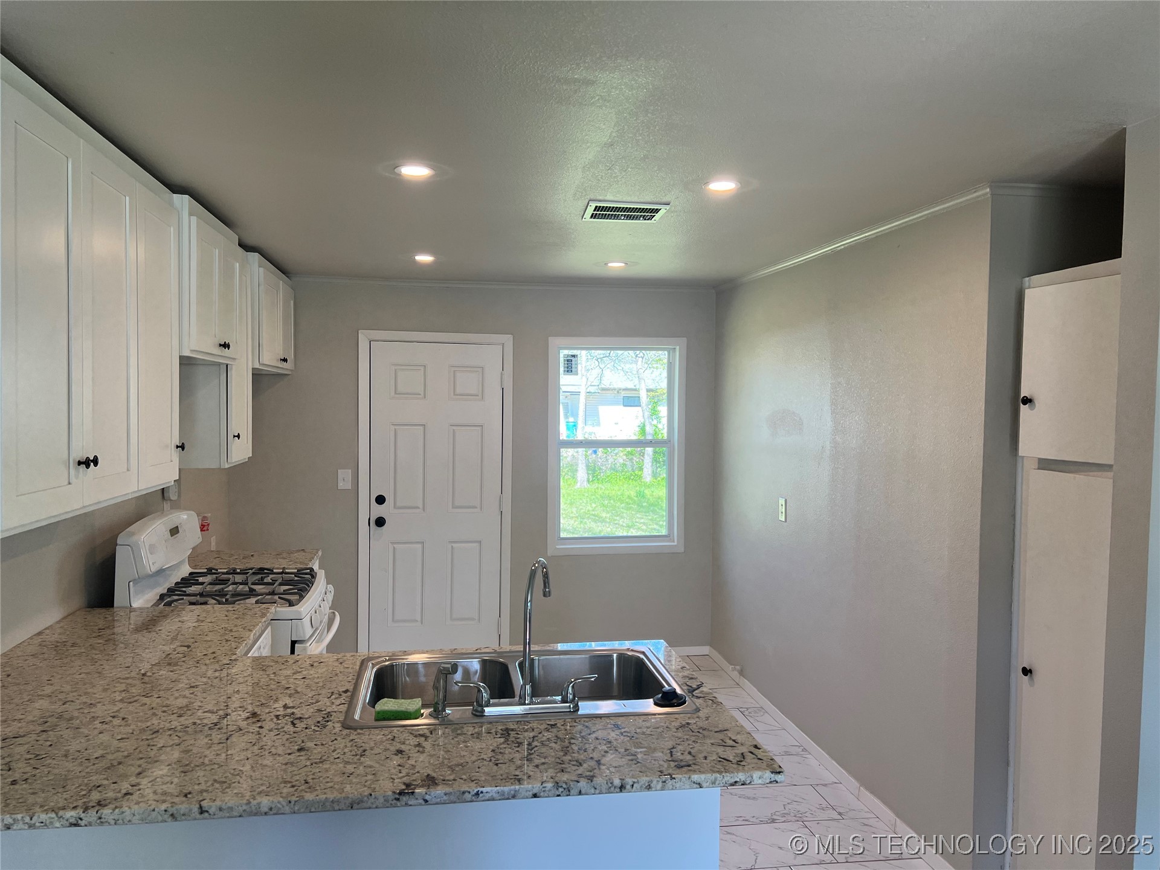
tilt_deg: -2.8
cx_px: 580
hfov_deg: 67.3
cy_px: 435
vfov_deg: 53.1
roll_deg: -0.4
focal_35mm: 26
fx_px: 871
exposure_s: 1/138
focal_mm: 5.7
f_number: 1.5
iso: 64
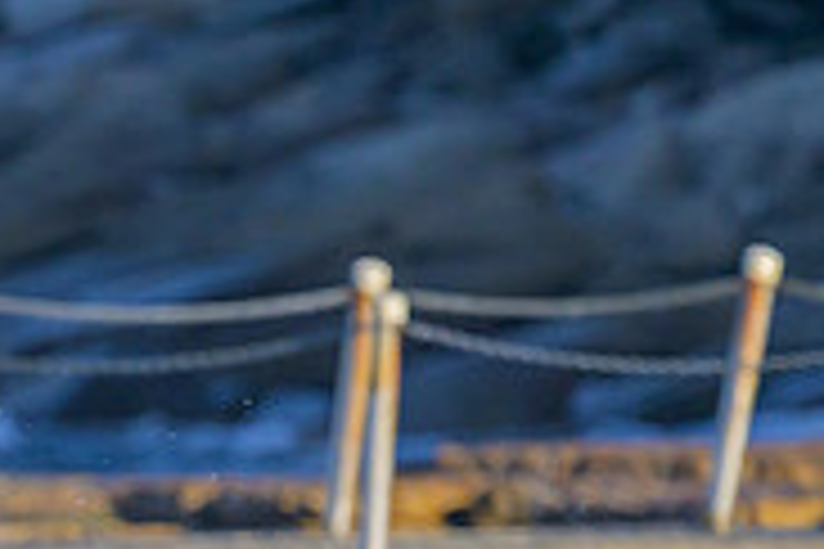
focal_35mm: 3477
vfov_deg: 0.4
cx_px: -489
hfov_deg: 0.6
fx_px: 79578
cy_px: 883
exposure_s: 1/2000
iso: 400
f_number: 6.3
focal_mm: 800
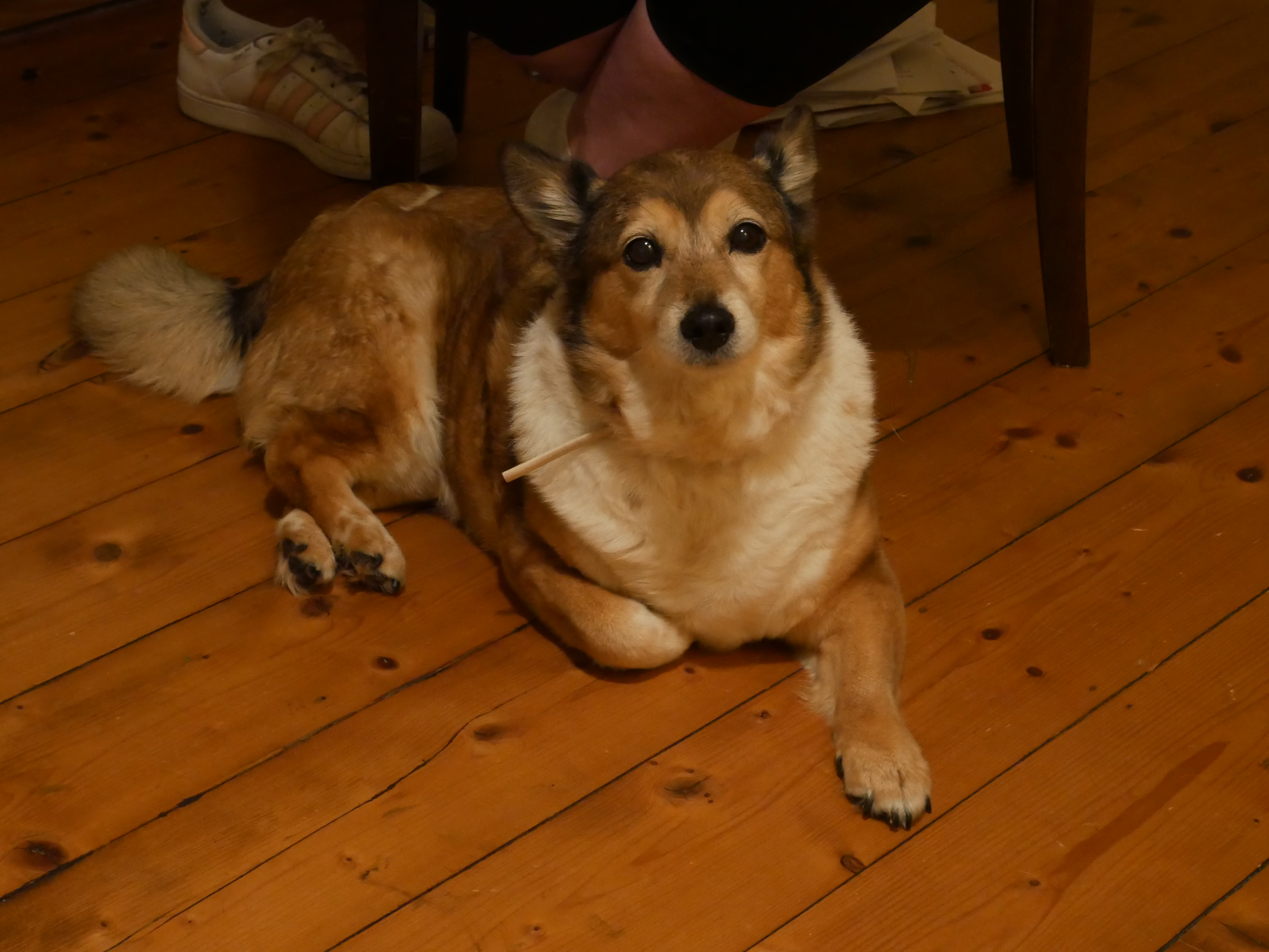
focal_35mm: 70
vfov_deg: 21.0
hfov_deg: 27.8
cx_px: 618
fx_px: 2567
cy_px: 450
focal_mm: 32
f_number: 8
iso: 3200
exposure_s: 1/13
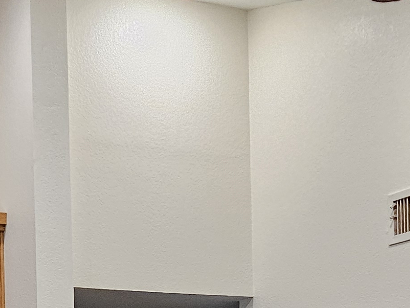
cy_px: 451
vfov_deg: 13.8
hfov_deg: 19.4
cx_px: 121
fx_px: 1196
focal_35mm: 101
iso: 800
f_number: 1.8
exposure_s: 1/120
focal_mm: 5.4
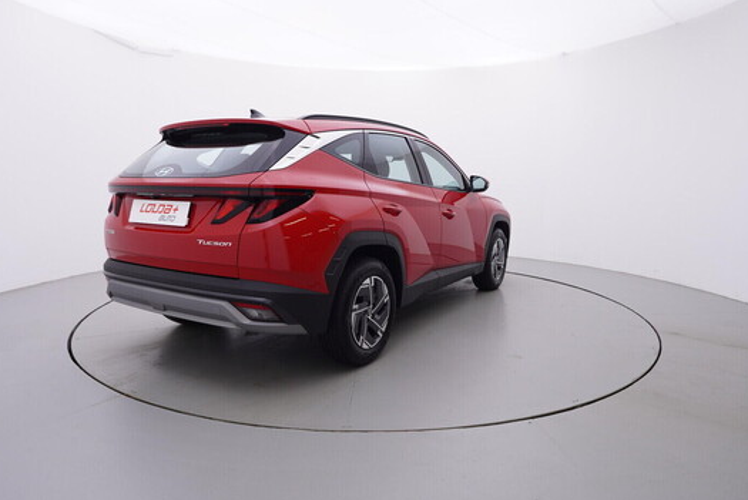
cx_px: 371
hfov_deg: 74.8
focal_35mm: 24
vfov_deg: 54.1
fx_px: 489
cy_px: 256
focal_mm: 15
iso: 200
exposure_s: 1/80
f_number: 5
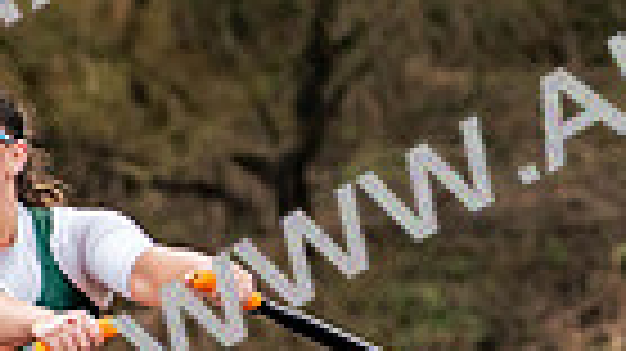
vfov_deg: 1.2
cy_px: 457
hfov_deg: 2.1
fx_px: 17336
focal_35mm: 1045
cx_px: -216
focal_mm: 239
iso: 2500
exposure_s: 1/2000
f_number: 6.3
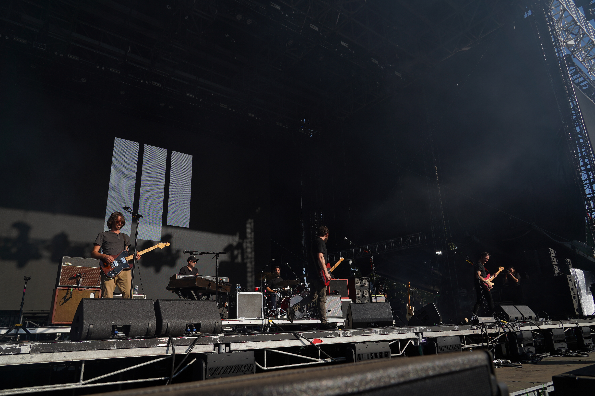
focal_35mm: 24
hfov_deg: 73.7
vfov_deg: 53.1
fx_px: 397
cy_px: 198
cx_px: 298
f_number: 8
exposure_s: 1/500
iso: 100
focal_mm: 24
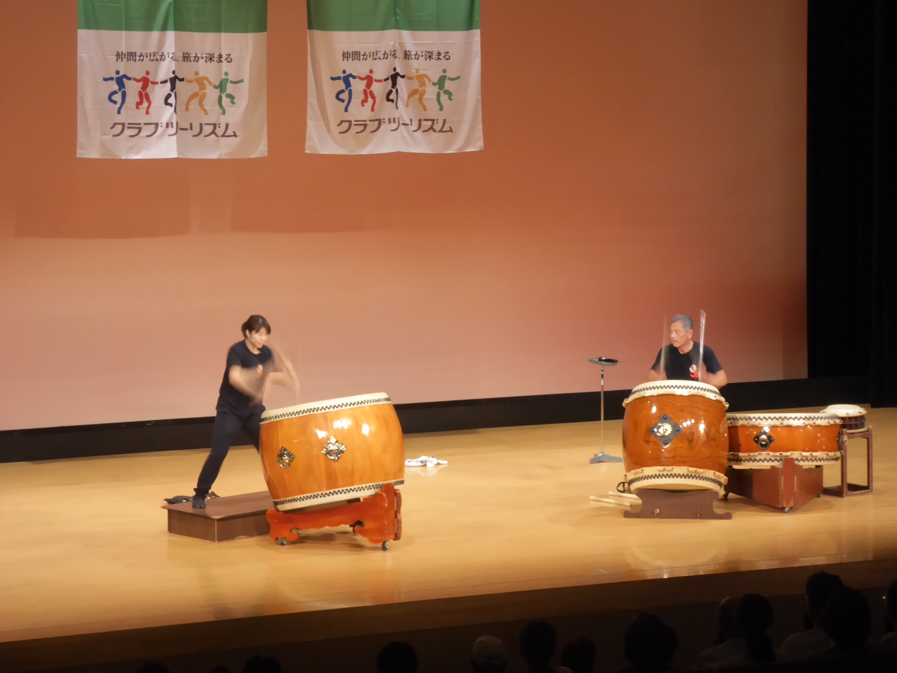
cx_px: 449
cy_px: 347
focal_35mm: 122
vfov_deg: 12.1
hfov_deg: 16.1
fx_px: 3161
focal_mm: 19
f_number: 5.1
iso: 400
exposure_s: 1/13
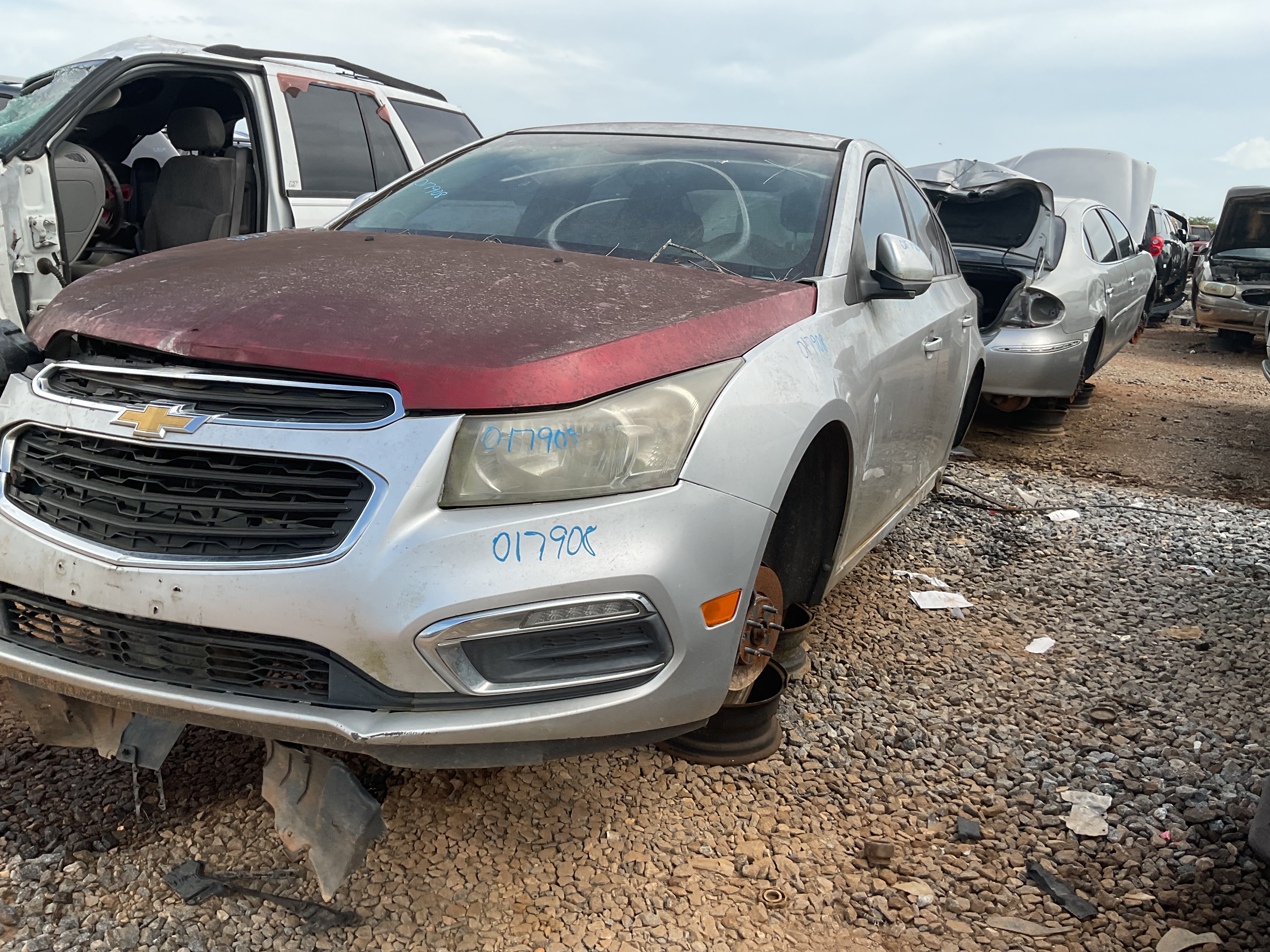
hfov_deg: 61.7
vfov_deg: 48.2
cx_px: 635
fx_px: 1064
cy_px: 476
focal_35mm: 29
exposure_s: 1/1076
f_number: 1.8
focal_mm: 3
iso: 16
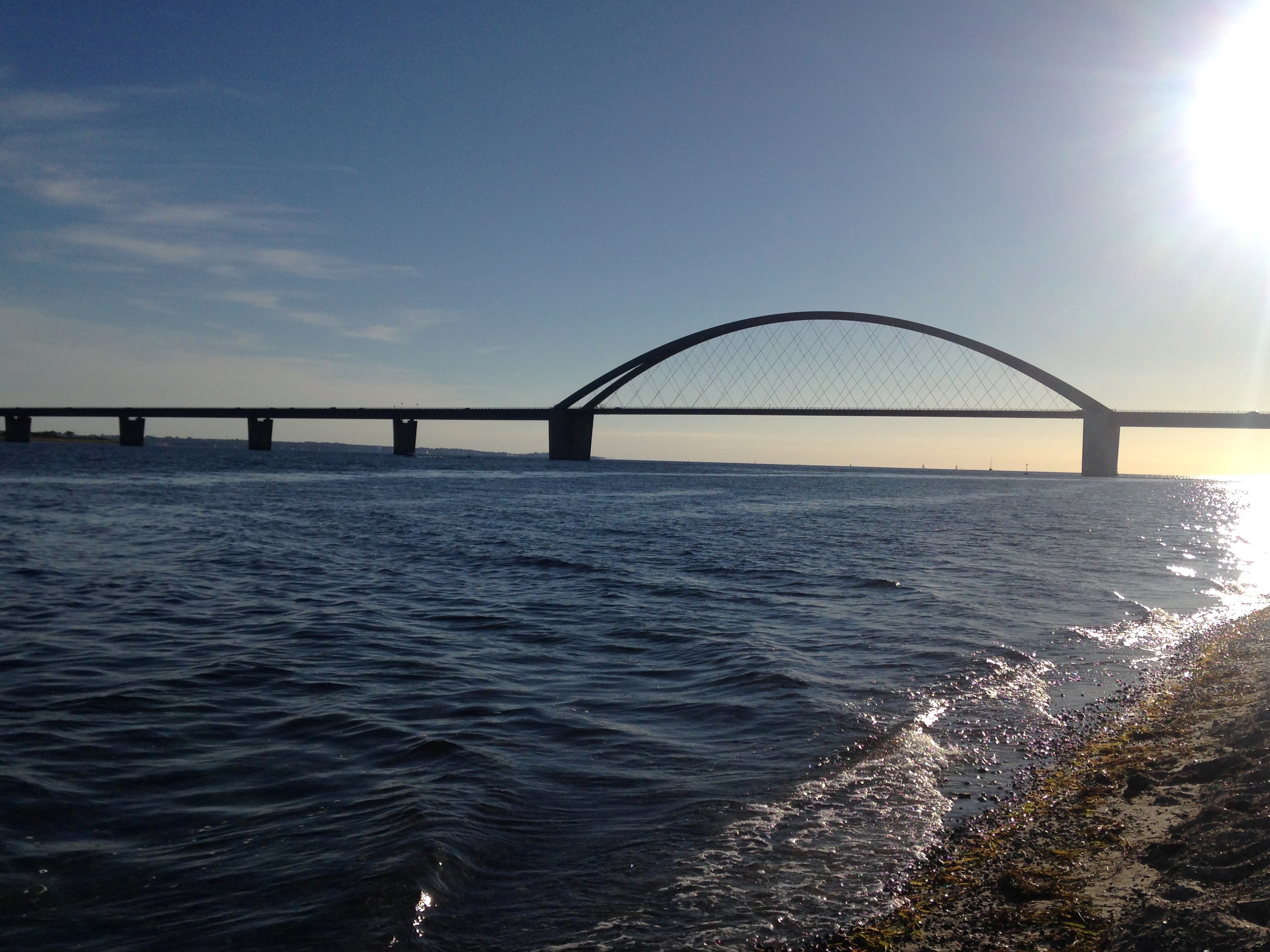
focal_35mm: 37
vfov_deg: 38.6
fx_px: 1357
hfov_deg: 50.1
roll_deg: -1.7
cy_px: 523
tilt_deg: -2.8
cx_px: 663
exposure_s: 1/6024
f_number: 2.4
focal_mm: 4.12
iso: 50
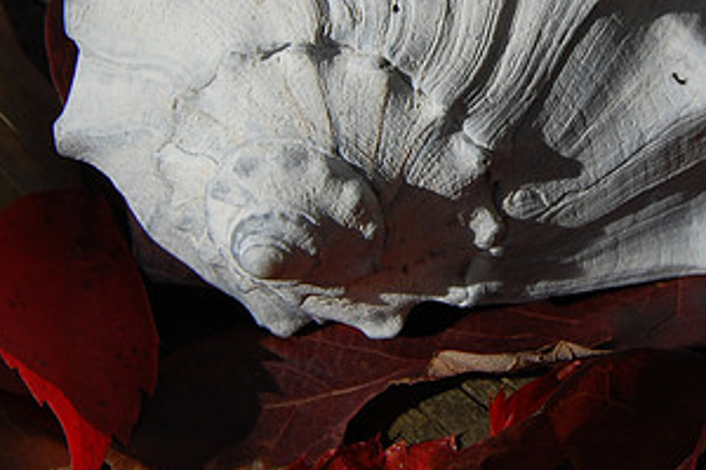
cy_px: 113
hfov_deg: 22.3
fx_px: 1764
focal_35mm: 90
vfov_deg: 15.1
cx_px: 579
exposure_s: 1/500
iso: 200
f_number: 11
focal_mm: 31
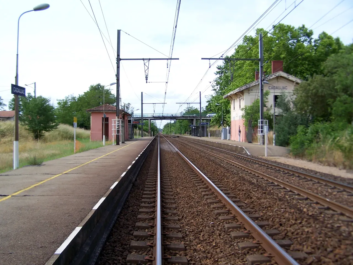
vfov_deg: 37.7
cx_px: 176
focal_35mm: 38
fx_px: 388
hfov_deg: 49.0
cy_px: 132
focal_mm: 6.3
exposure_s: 1/800
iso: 80
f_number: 2.8
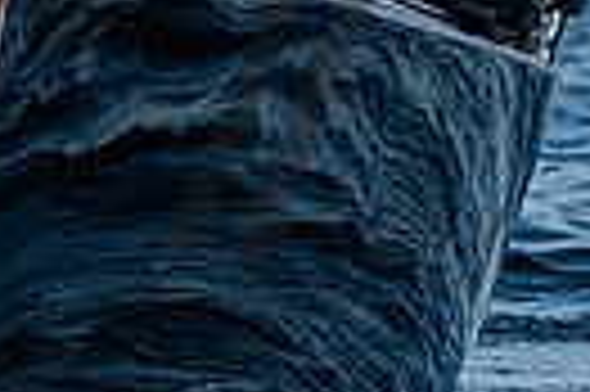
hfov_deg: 2.3
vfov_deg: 1.5
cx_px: -417
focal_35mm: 908
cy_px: -607
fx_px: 14862
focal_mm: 155
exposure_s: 1/6400
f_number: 4.8
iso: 400
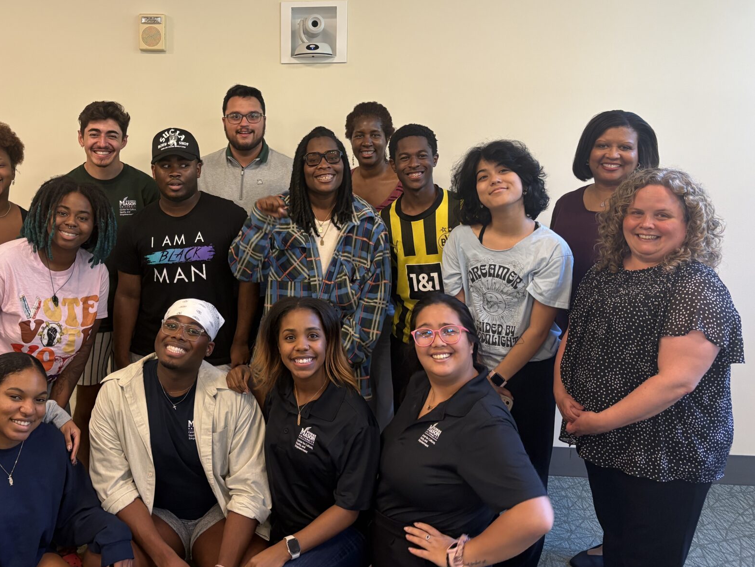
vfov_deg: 42.8
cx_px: 276
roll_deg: +0.3
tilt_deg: -6.5
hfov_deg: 54.6
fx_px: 720
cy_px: 236
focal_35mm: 33
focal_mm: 5.96
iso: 250
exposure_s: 1/60
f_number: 1.6
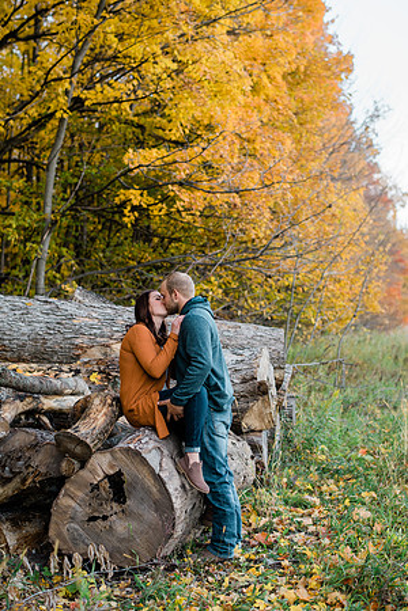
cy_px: 306
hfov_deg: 23.4
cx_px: 204
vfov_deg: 34.5
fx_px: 986
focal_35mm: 58
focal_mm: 58
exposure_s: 1/200
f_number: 2.8
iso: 320
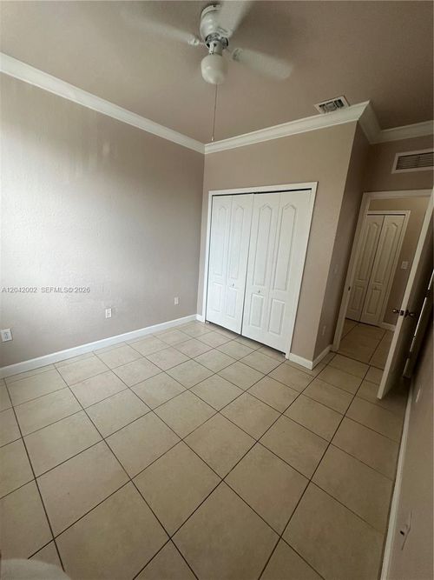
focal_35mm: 14
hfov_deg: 85.7
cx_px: 217
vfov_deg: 102.1
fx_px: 234
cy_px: 290
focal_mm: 2.22
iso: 100
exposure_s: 1/99
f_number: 2.2
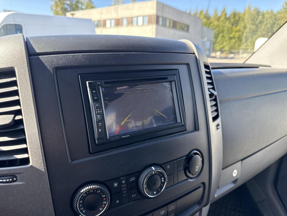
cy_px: 108
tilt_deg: -12.9
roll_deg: -2.2
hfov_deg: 71.6
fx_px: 199
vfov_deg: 56.8
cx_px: 144
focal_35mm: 24
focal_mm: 6.76
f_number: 1.78
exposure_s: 1/242
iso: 80
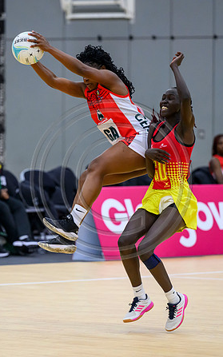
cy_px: 187
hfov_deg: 4.1
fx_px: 3134
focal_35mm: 322
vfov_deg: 6.5
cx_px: 88
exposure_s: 1/1000
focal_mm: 200
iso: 4000
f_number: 3.2
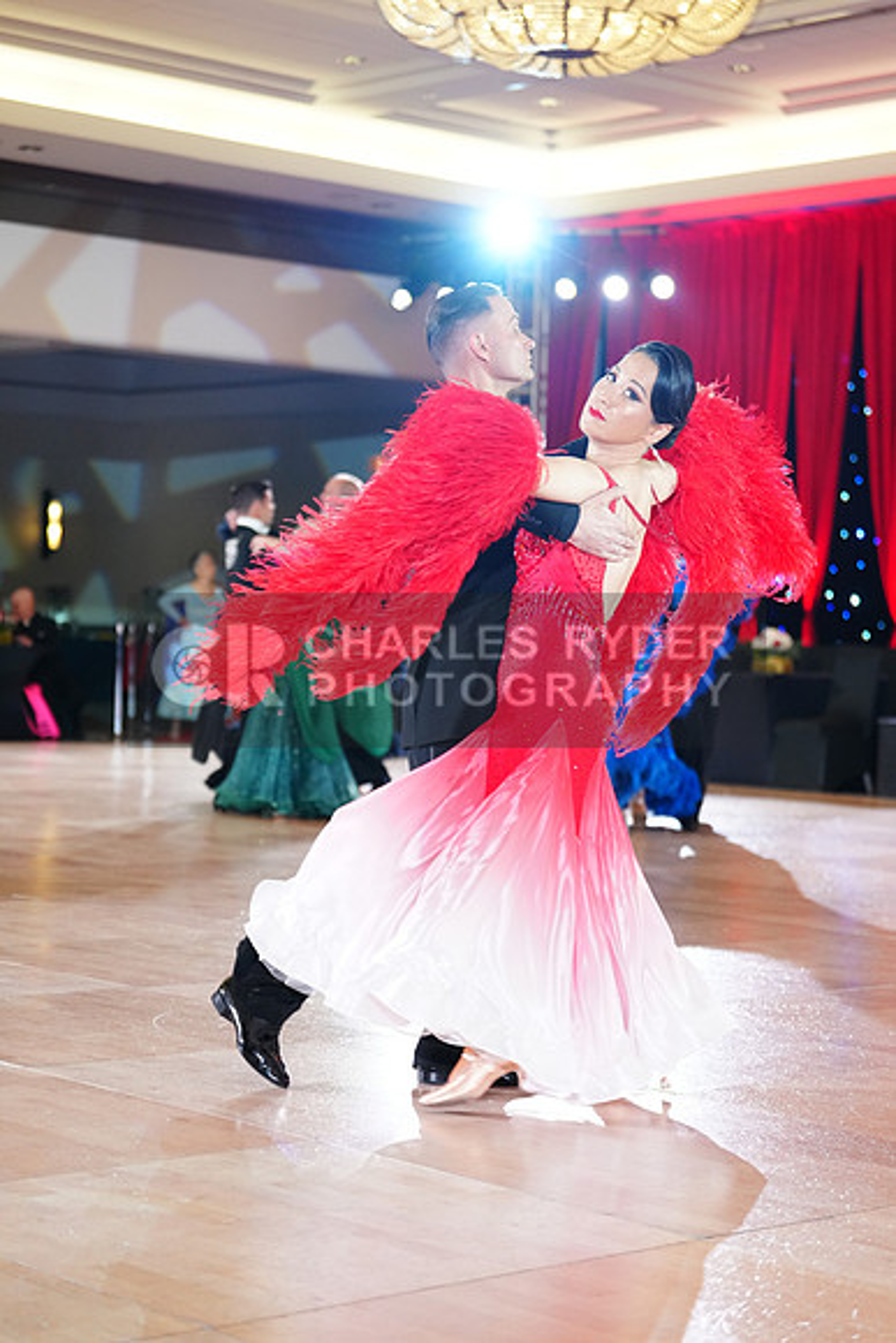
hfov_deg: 19.5
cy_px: 672
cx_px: 448
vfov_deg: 28.8
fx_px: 2612
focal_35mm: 70
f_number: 2.8
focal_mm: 70
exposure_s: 1/320
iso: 2500
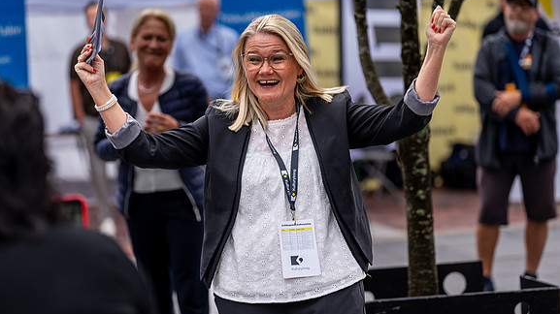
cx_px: 280
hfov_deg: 18.3
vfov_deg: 10.3
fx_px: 1737
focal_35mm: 117
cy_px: 128
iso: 100
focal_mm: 111
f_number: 2.8
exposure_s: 1/500
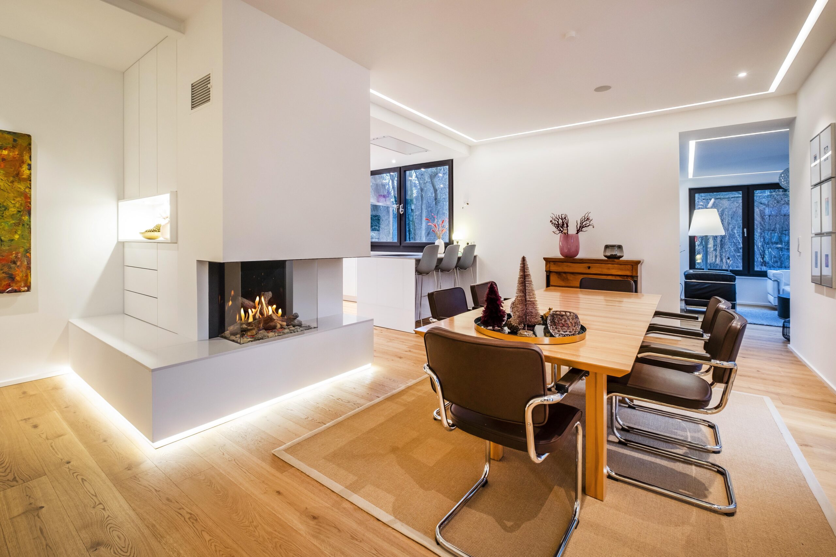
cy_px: 278
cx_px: 418
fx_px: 348
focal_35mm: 15
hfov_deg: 100.4
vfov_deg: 77.3
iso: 400
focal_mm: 10
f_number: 8
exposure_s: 1/2.5
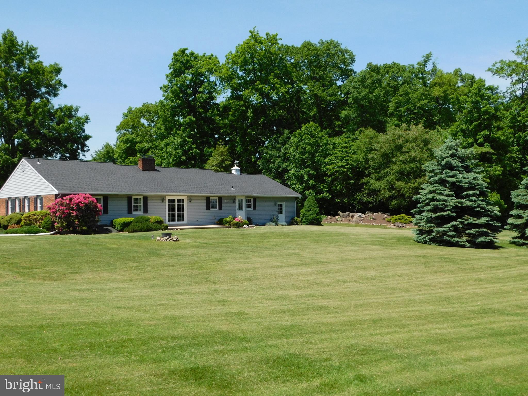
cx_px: 264
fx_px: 549
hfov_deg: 51.4
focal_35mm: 36
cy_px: 198
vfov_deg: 39.7
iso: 125
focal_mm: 6.3
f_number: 3.5
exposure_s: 1/1000
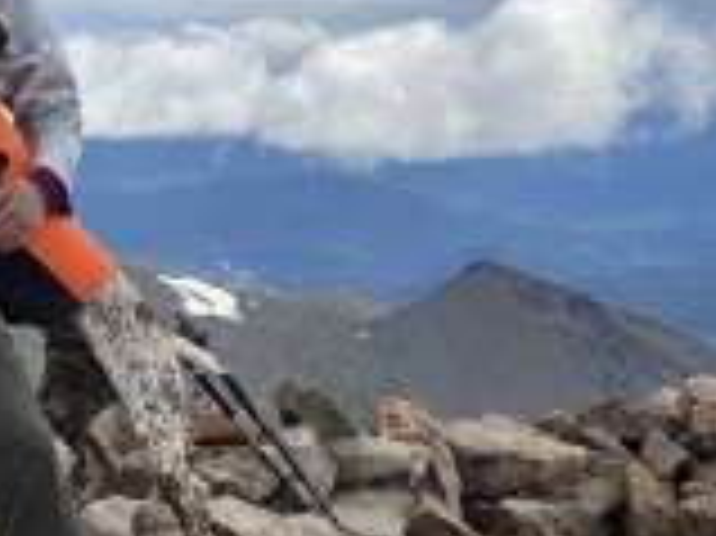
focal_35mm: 120
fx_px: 2480
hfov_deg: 15.9
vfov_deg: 12.3
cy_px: 198
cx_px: -99
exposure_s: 1/1916
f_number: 2
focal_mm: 6
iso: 20
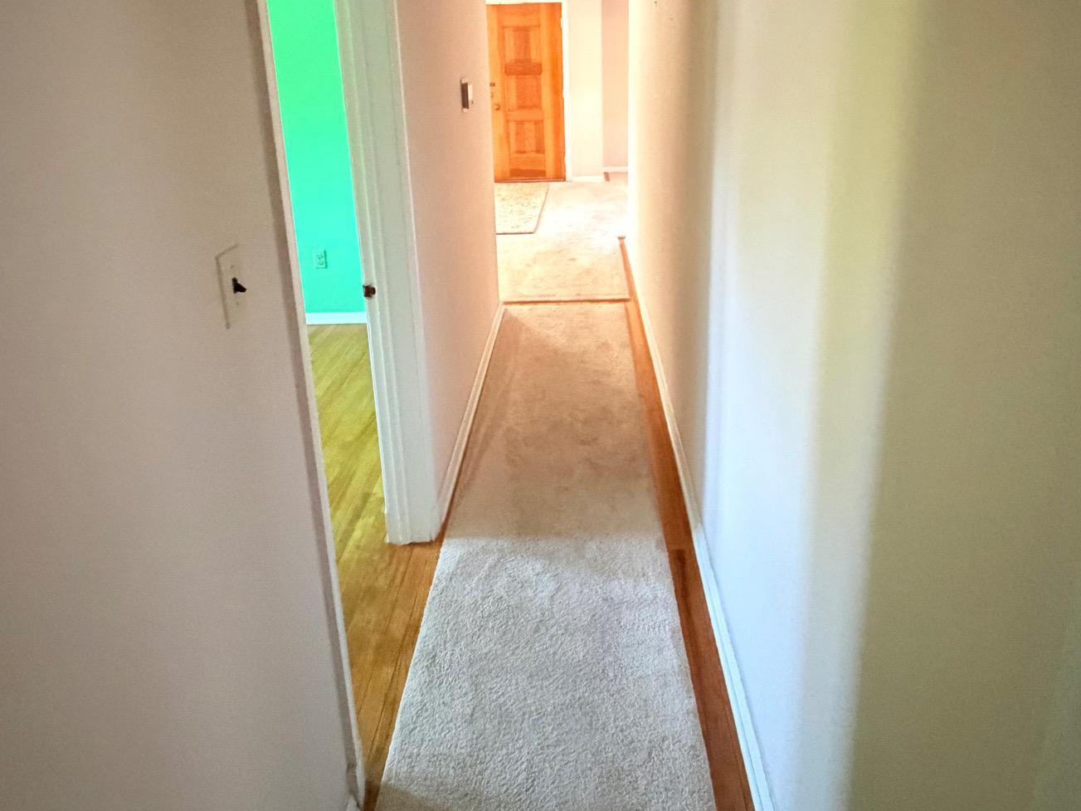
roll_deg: +2.2
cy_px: 218
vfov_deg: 58.4
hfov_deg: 76.2
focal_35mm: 22
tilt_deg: -15.6
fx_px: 687
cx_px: 597
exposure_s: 1/60
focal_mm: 2.22
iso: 1250
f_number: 2.2
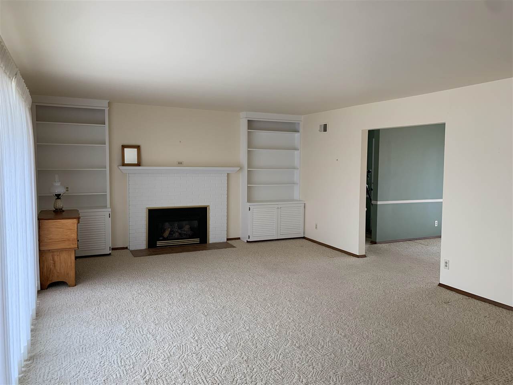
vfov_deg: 53.1
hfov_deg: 67.3
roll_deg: -0.7
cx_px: 256
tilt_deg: -4.7
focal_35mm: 26
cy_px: 192
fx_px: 385
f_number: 1.8
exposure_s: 1/120
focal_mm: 4.25
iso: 80
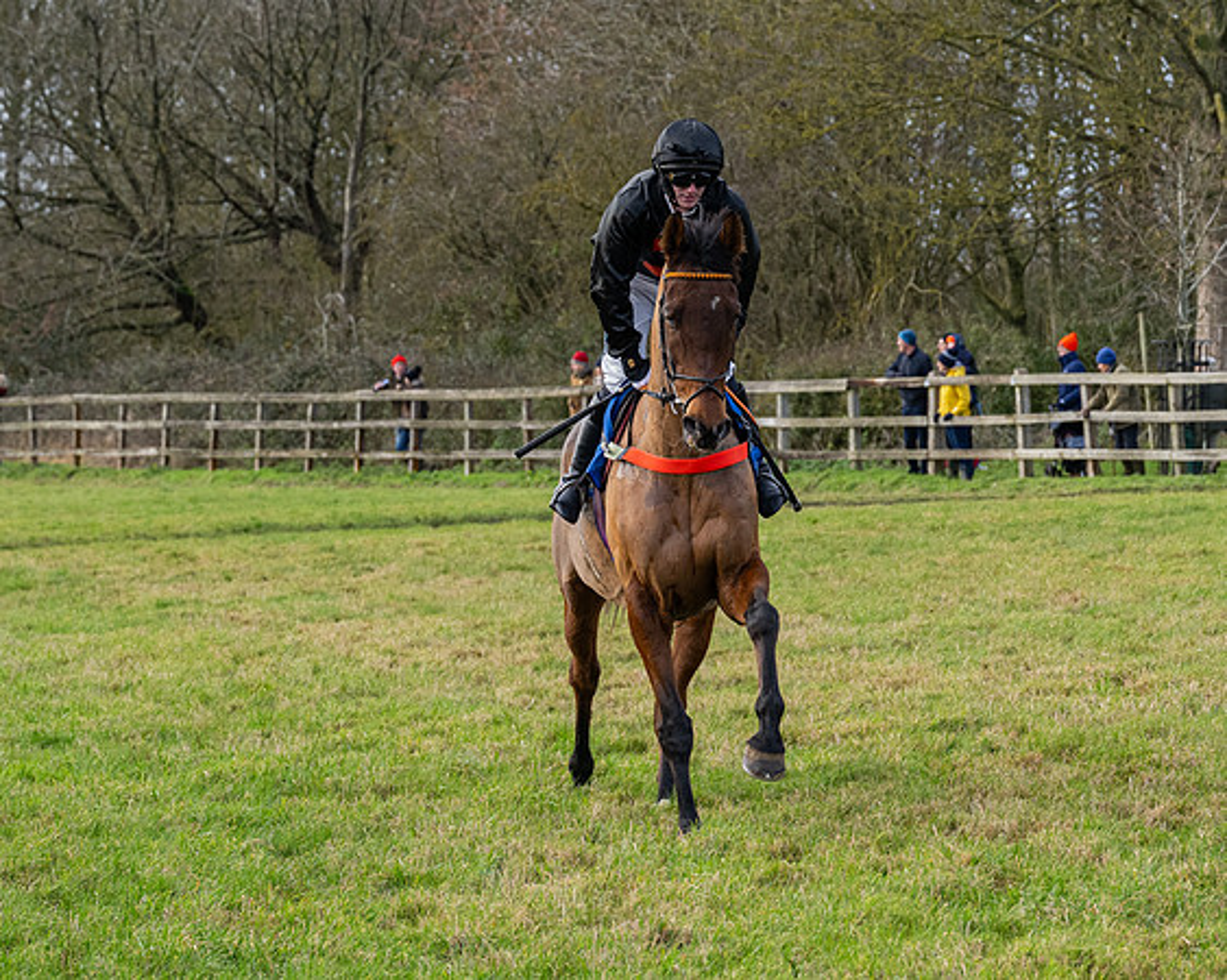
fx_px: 6790
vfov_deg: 8.3
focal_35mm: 187
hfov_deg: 10.3
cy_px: 355
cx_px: 750
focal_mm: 86
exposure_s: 1/800
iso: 800
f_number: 5
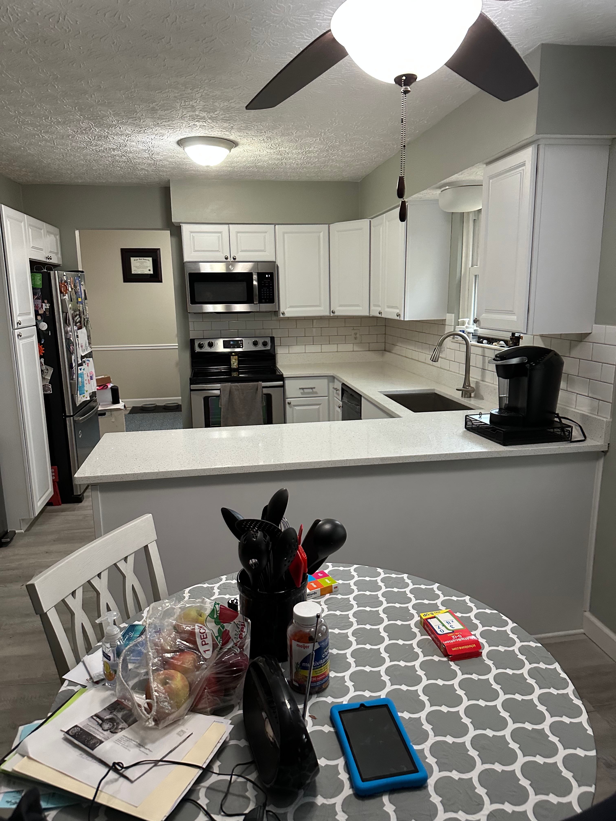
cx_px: 308
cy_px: 410
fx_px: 569
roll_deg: +2.5
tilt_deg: -11.6
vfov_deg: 71.6
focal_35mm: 24
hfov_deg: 56.8
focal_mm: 6.86
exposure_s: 1/60
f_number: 1.78
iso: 400
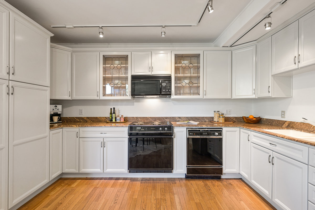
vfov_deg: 72.0
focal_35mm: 16
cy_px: 105
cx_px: 158
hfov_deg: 95.0
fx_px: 144
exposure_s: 1/15
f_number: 6.3
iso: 400
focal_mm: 16.5
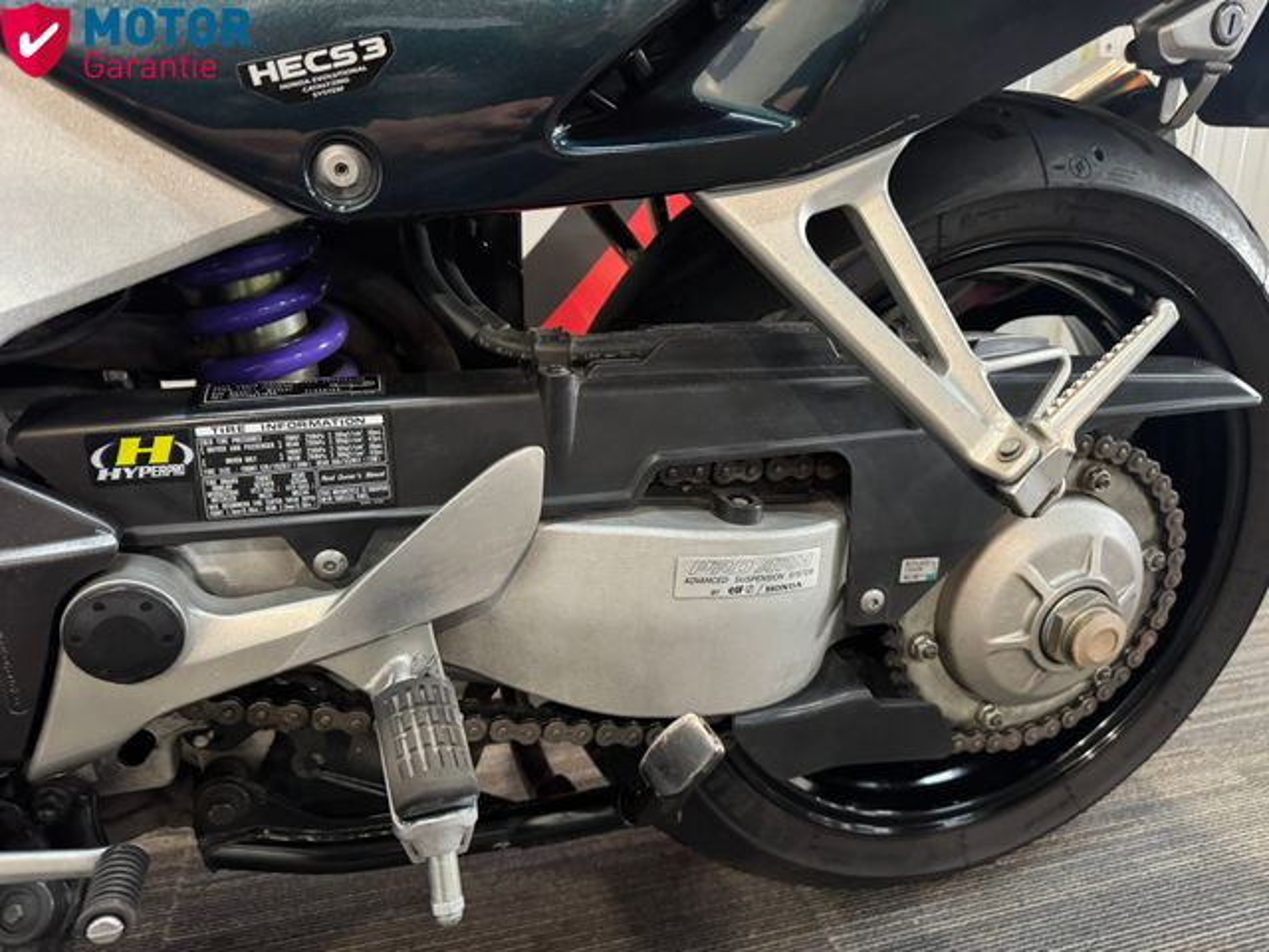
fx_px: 880
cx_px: 634
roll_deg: +2.0
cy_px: 476
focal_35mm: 24
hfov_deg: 71.6
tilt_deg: -15.5
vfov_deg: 56.8
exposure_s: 1/33
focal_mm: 6.76
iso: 640
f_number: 1.78
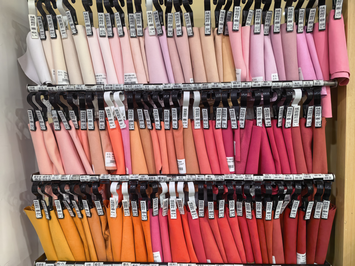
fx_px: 246
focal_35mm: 24
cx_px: 178
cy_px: 133
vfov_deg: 56.8
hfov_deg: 71.6
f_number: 2
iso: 250
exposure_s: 1/50
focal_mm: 6.98
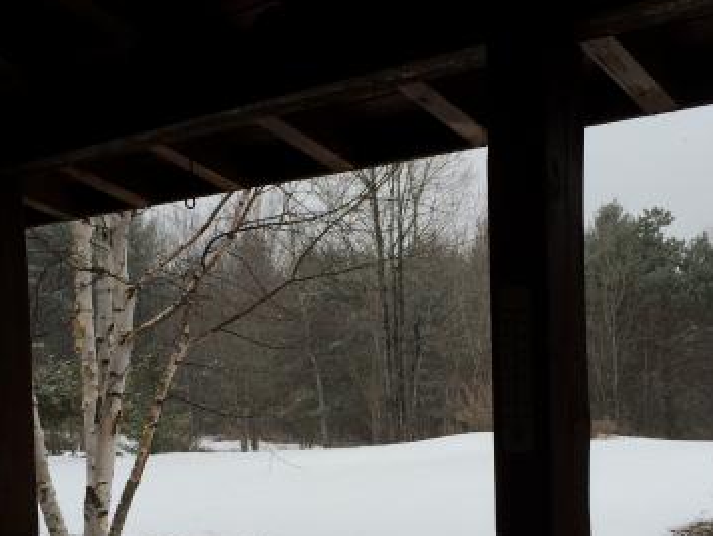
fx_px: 1010
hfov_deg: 38.8
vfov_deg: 29.2
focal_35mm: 49
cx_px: 386
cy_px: 406
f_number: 2.2
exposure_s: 1/1172
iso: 32
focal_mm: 4.12
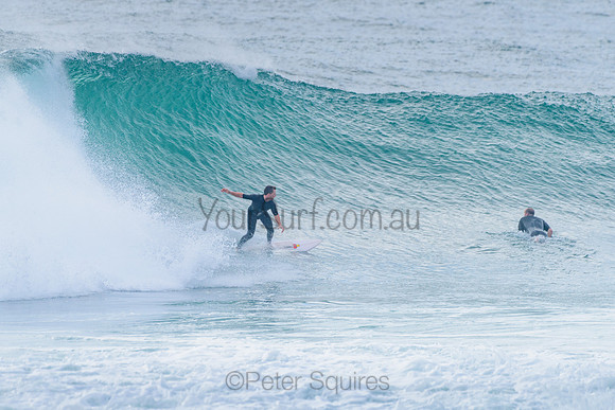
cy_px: 207
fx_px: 10462
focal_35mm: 612
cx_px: 314
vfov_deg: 2.2
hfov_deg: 3.4
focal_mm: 500
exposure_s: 1/2000
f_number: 5.6
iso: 640
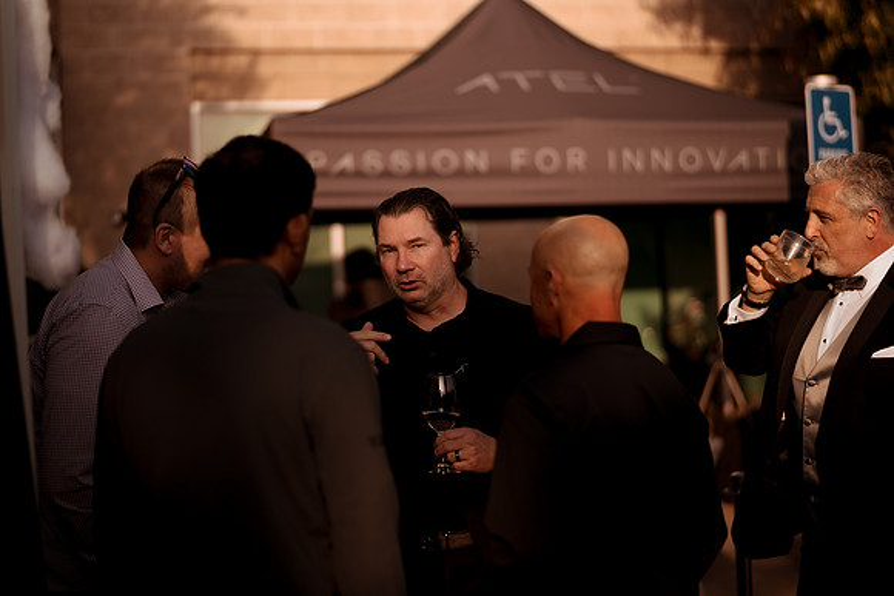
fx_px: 1441
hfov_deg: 34.5
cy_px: 298
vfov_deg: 23.4
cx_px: 447
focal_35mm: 58
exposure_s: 1/8000
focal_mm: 58
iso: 125
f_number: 1.4
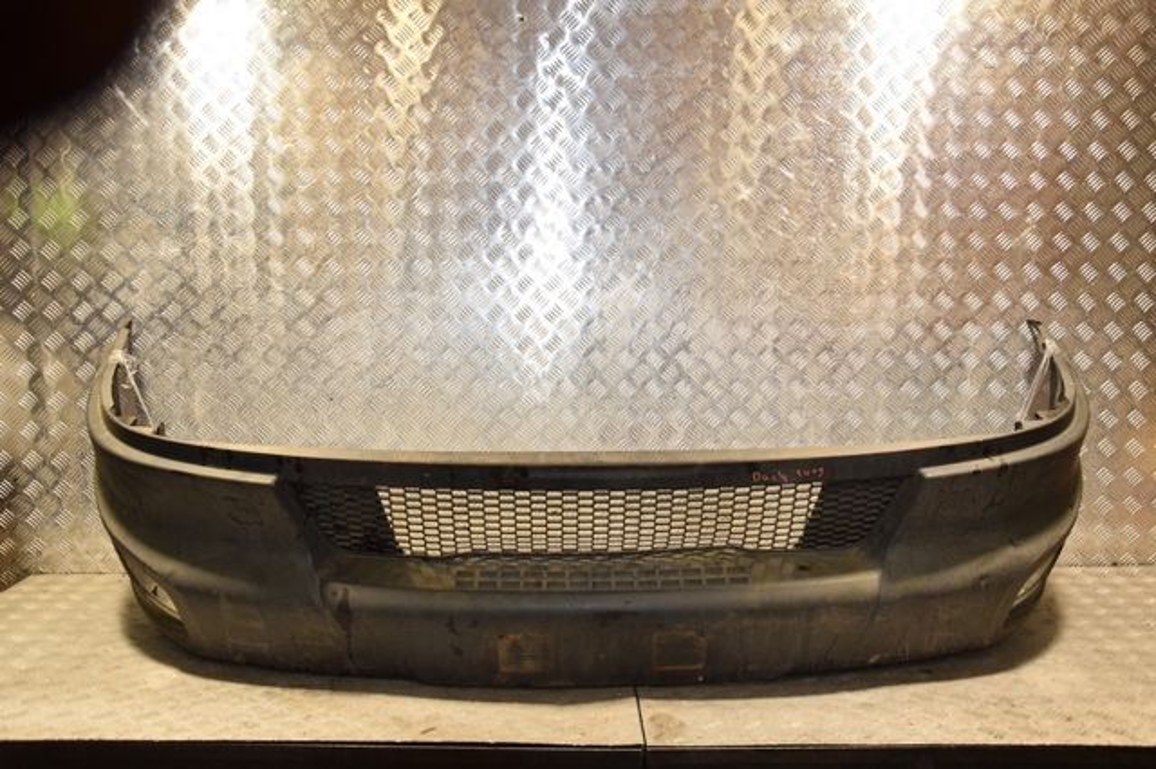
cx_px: 578
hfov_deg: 53.2
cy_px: 384
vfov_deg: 36.8
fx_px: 1155
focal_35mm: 36
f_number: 5
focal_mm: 24
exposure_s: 1/160
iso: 800
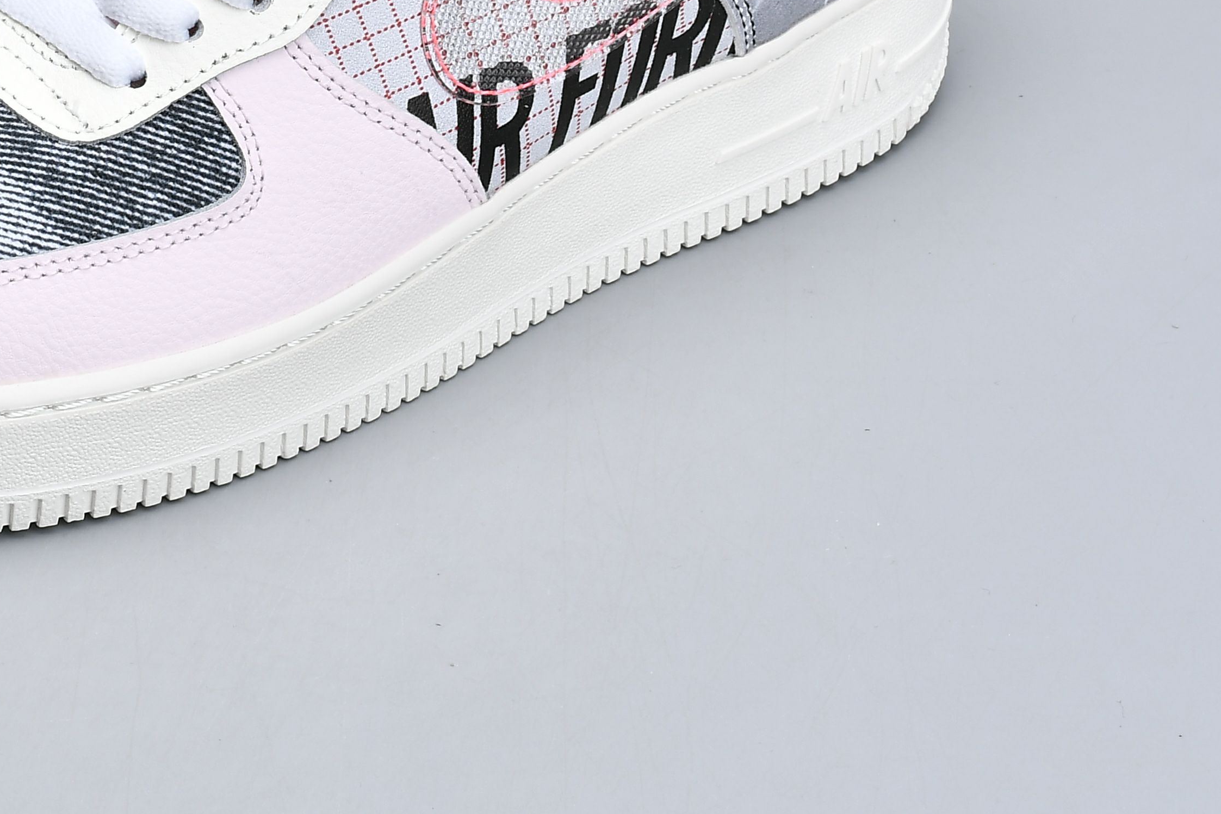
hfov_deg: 11.0
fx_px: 6308
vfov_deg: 7.3
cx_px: 62
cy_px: -103
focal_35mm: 186
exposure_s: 1/125
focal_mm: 50
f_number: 14
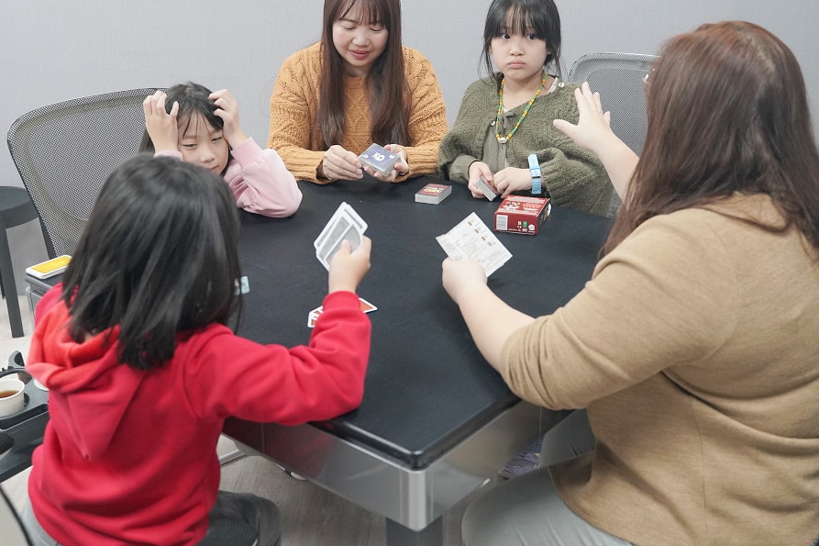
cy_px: 221
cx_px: 385
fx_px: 978
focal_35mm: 43
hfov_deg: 45.4
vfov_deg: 31.1
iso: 2500
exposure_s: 1/160
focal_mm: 32
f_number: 4
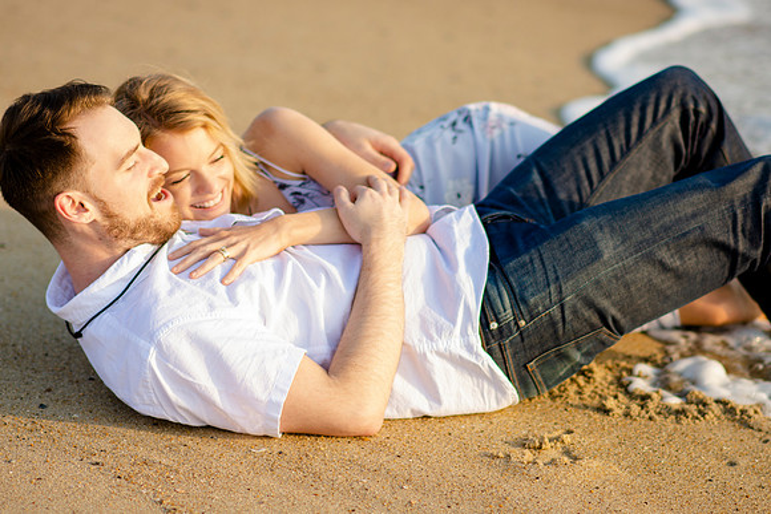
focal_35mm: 128
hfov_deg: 16.1
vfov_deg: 10.8
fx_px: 2731
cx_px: 386
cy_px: 257
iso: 160
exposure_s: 1/1250
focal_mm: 85
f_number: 1.8
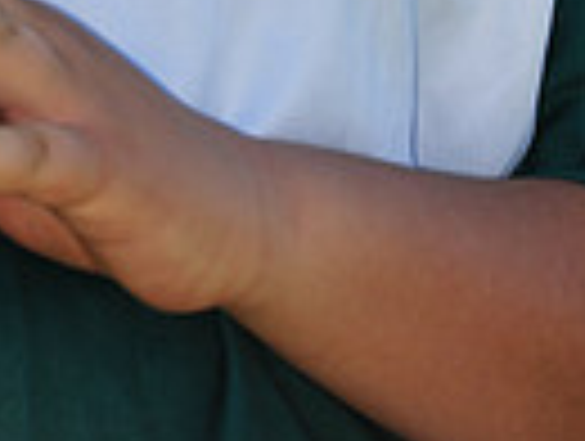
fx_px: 14493
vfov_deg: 1.7
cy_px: -531
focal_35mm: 856
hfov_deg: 2.3
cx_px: -117
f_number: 4.5
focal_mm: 200
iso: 200
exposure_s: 1/800
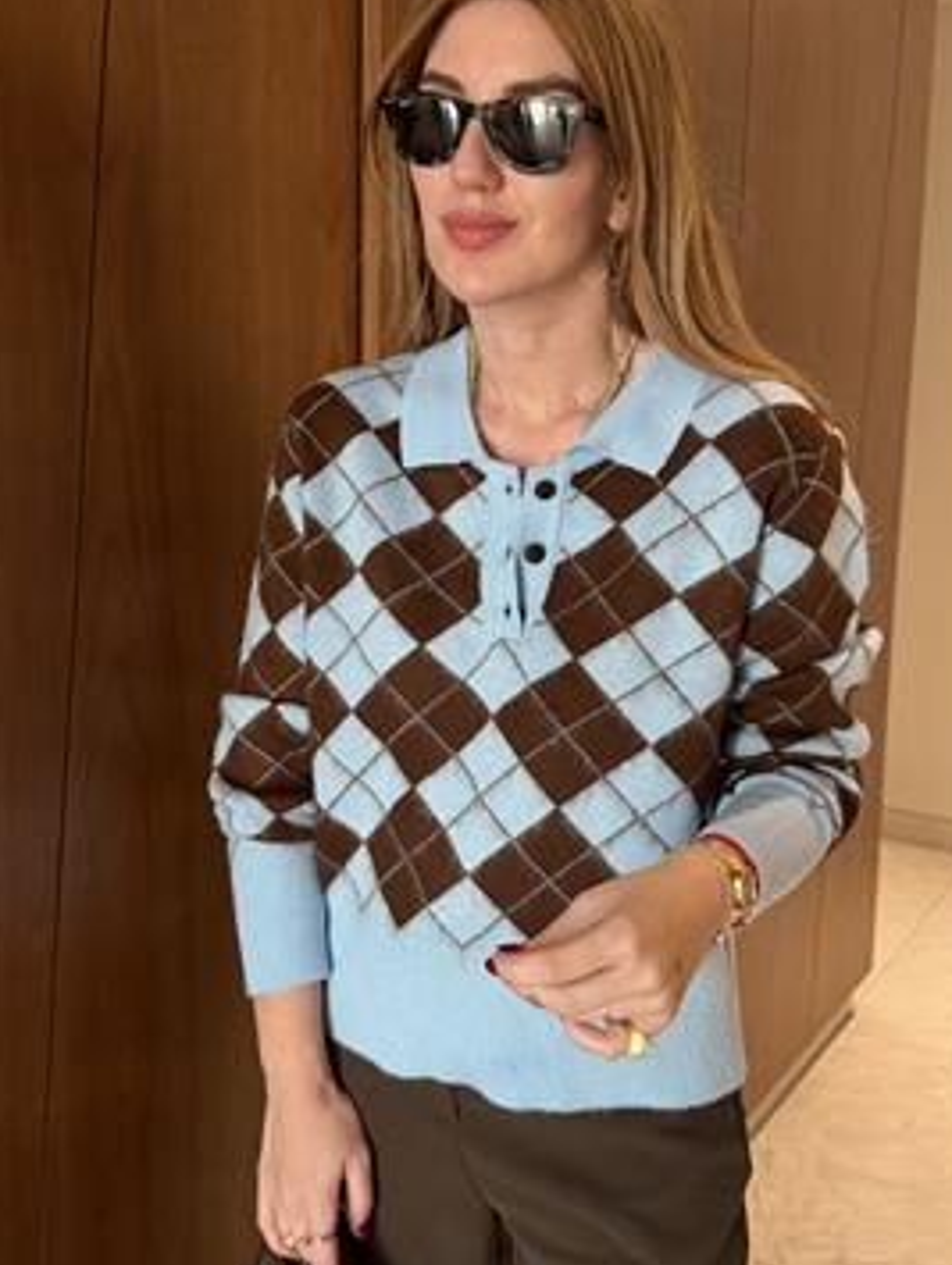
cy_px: 590
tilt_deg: -7.9
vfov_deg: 51.3
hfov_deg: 39.7
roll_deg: -1.2
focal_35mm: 36
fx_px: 1318
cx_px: 517
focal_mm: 6.76
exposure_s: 1/50
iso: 320
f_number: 1.78
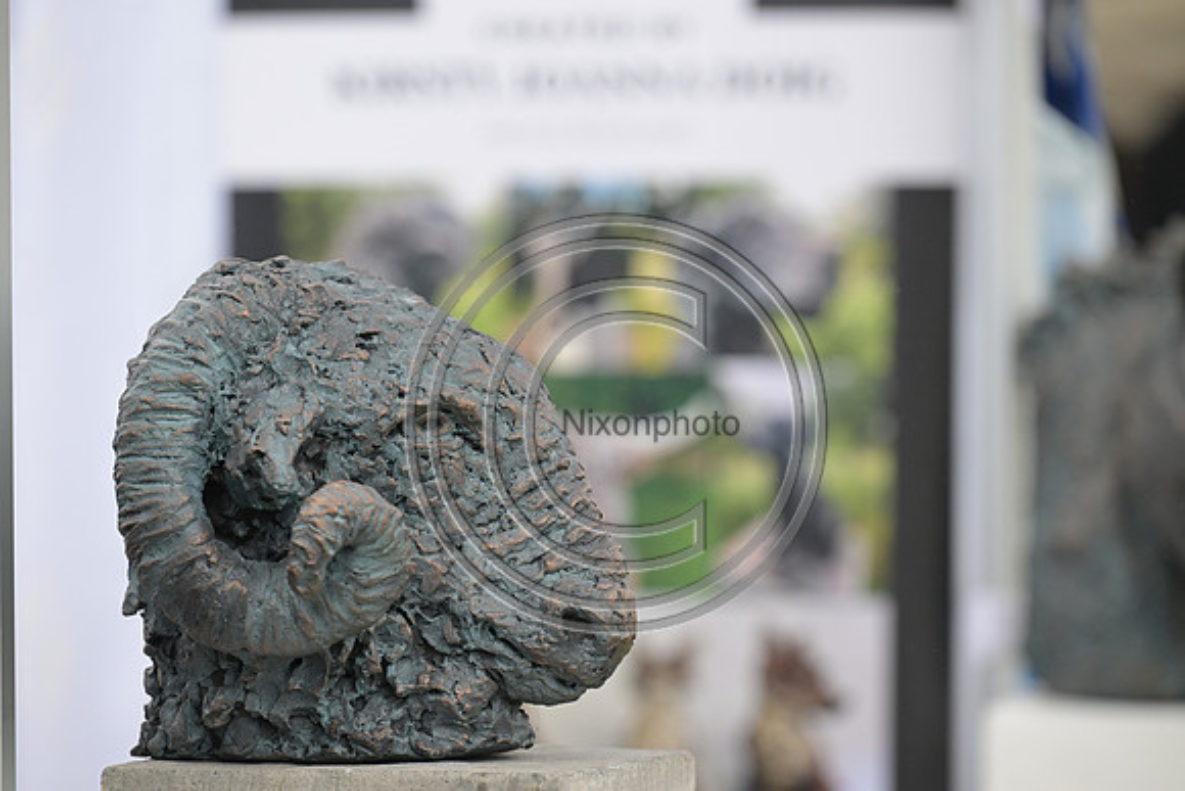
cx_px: 592
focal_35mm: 200
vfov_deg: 6.9
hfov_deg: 10.3
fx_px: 6585
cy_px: 396
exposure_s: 1/1250
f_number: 4
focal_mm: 200
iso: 1100
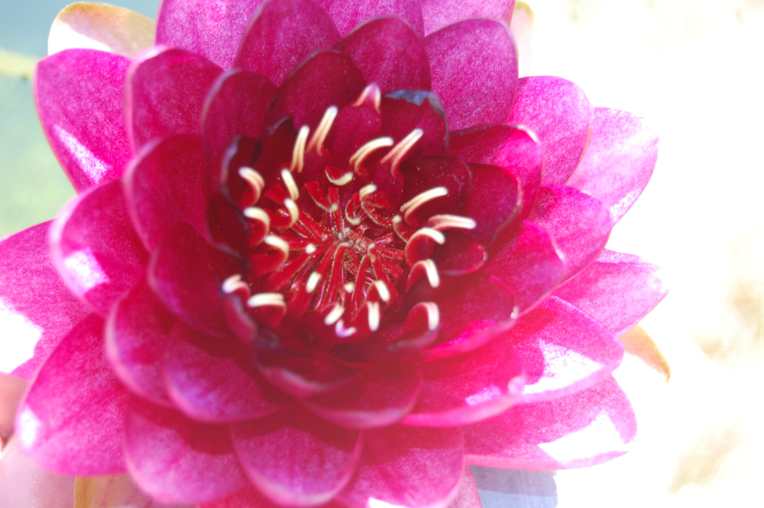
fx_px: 1749
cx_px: 382
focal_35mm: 82
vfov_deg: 16.5
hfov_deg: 24.6
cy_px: 254
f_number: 5.6
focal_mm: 55
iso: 400
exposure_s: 1/160
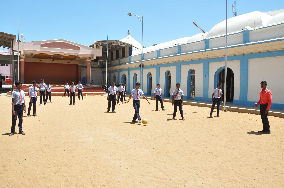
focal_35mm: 27
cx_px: 142
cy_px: 94
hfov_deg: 67.4
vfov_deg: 47.8
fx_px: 213
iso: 200
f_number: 11
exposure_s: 1/160
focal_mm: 18
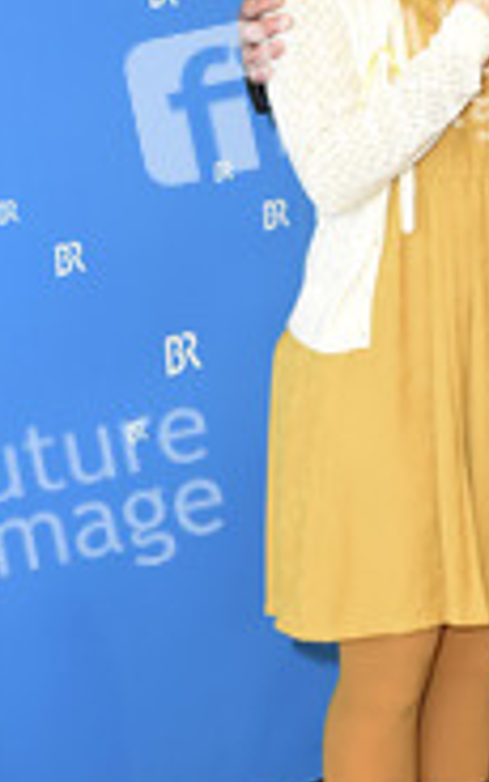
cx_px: 468
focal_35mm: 106
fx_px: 2260
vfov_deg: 19.6
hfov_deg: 12.2
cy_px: 298
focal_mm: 32
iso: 1000
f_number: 4.5
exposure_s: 1/125
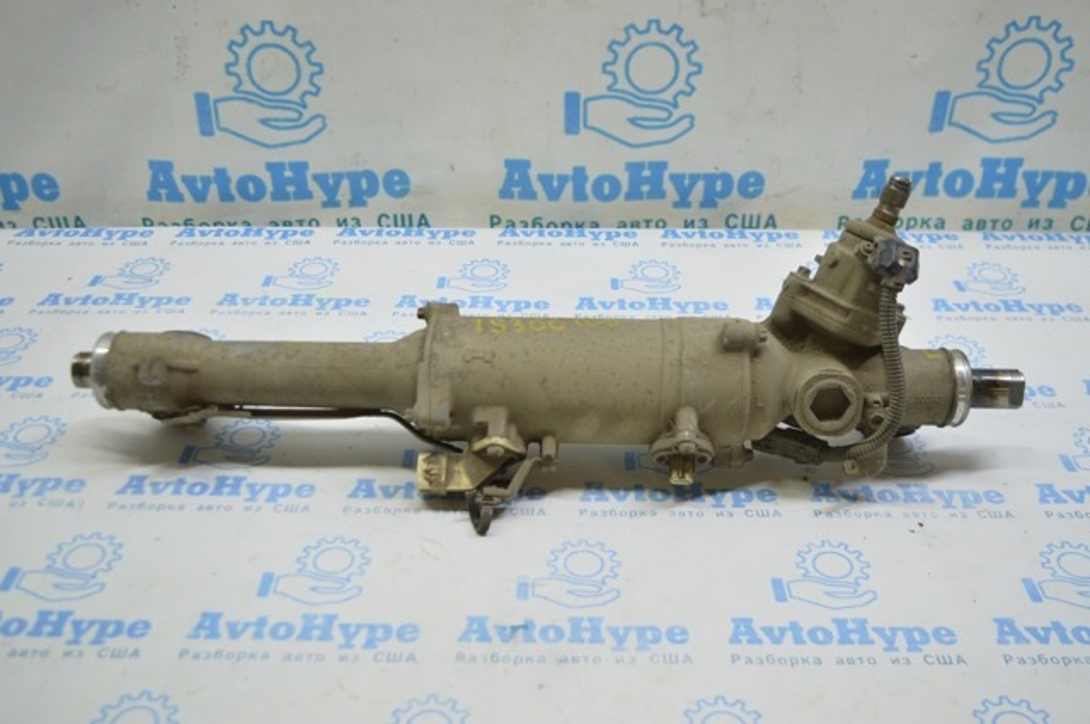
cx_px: 545
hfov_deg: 51.3
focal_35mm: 38
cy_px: 362
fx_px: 1134
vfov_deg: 35.4
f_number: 4
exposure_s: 1/60
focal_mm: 25
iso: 400
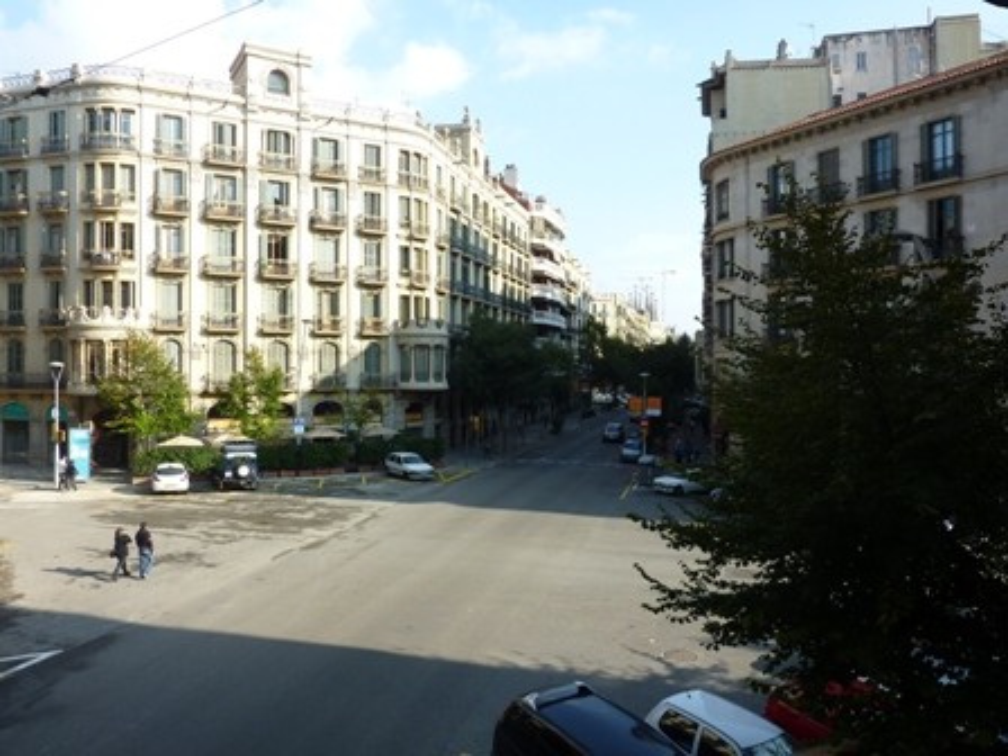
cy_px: 378
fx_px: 728
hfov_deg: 69.4
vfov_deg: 54.9
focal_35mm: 25
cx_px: 504
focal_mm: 4.1
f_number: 4
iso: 80
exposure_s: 1/250
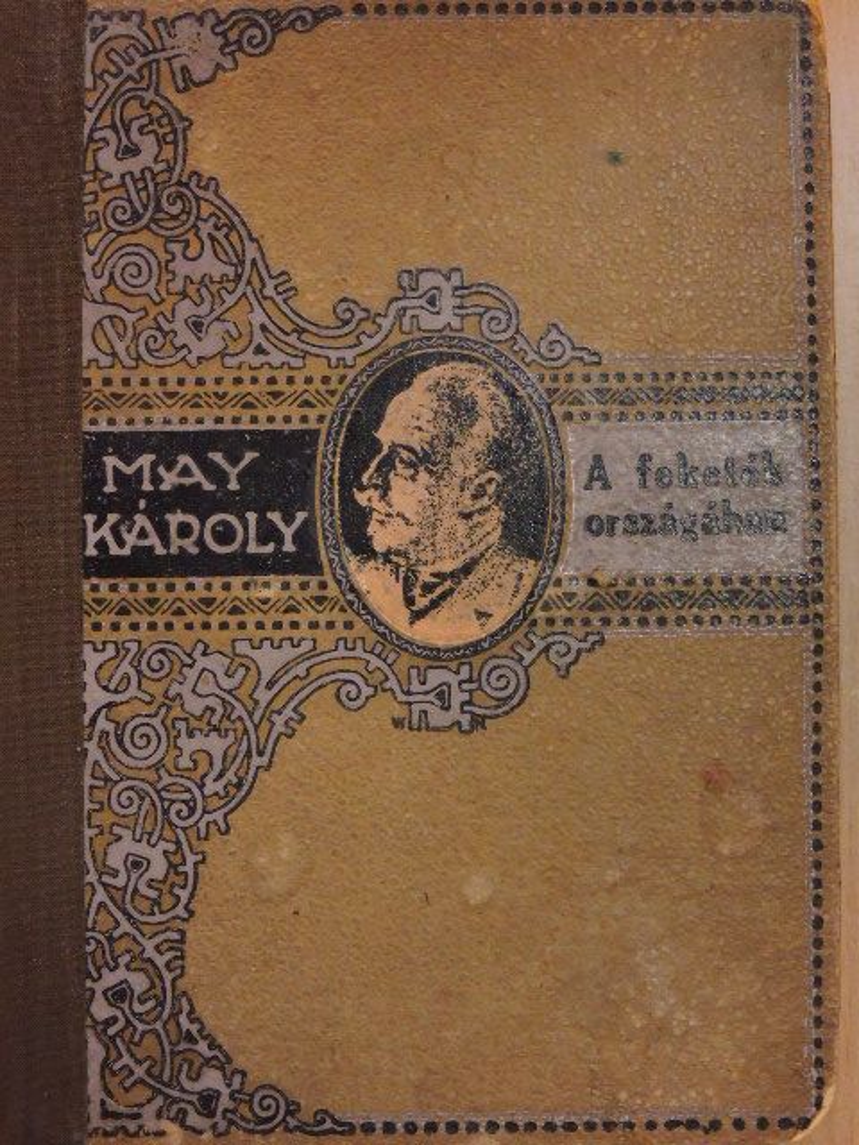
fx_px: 2316
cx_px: 430
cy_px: 572
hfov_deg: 21.0
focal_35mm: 70
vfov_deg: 27.8
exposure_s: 1/80
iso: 1600
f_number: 4.5
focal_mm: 12.5
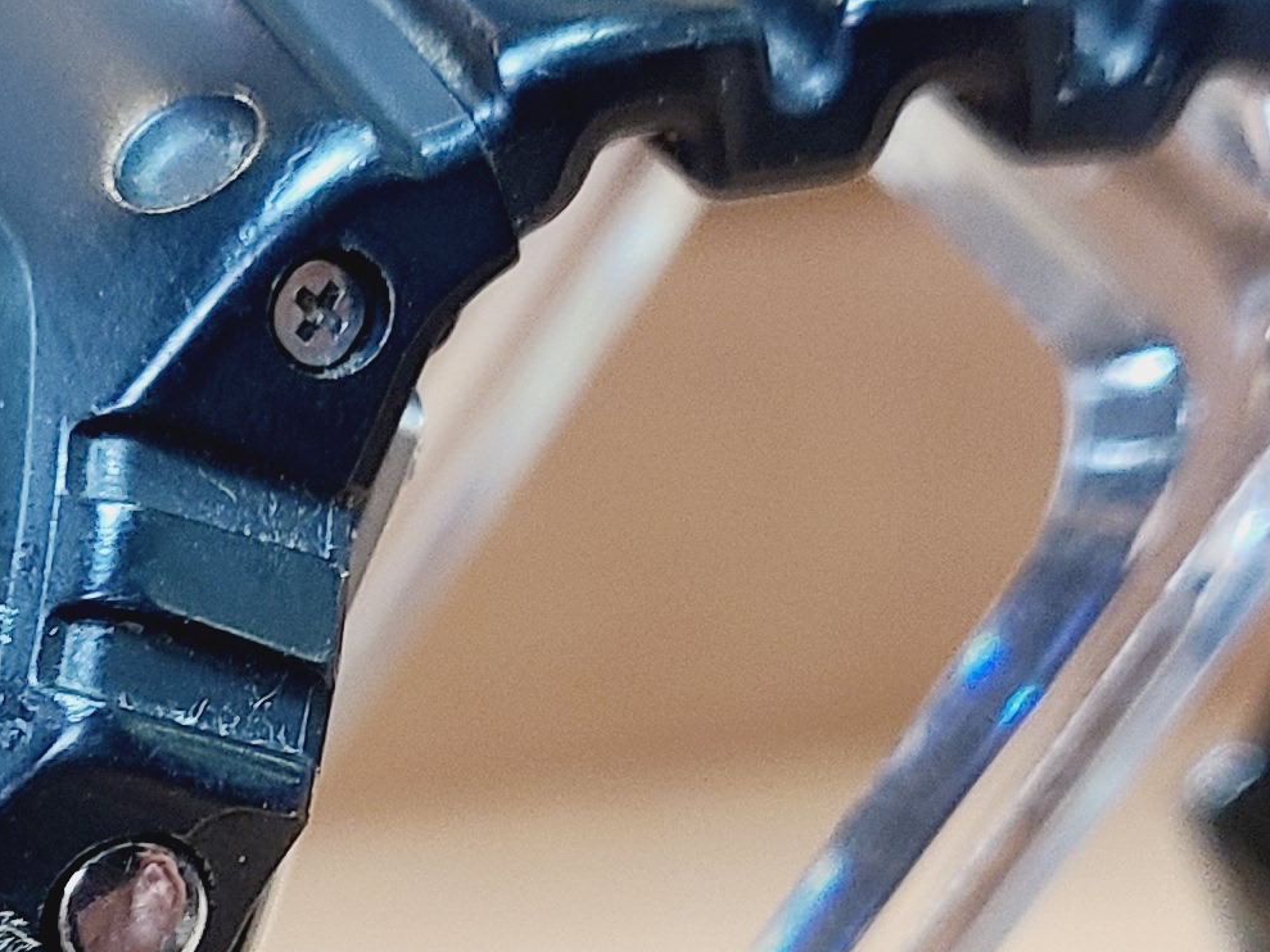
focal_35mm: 106
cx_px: 222
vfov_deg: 13.8
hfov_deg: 18.3
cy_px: 890
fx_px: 3889
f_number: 1.8
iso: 250
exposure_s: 1/50
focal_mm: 5.4
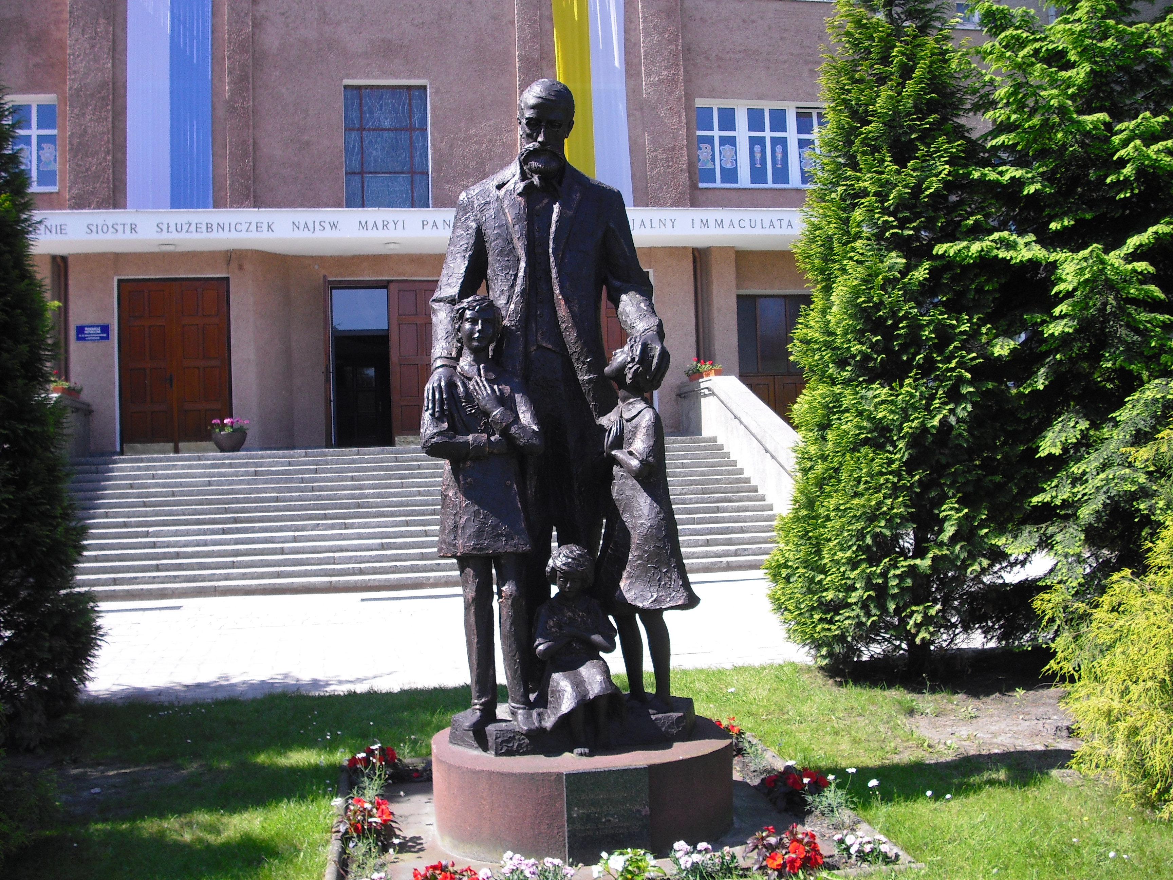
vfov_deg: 37.7
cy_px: 440
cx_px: 586
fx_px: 1288
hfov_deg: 49.0
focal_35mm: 38
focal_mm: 6.2
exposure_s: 1/100
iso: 64
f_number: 5.6
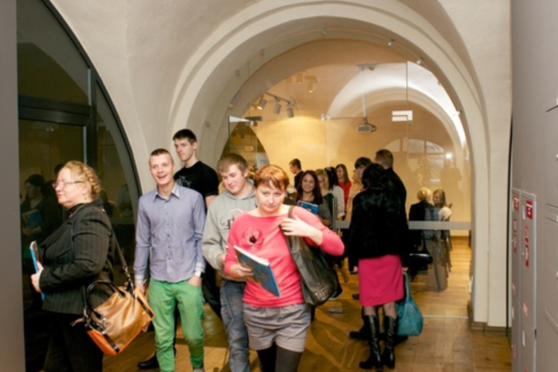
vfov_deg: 35.9
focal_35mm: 37
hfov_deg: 51.9
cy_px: 186
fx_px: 573
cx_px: 286
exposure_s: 1/60
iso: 200
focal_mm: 24
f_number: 4
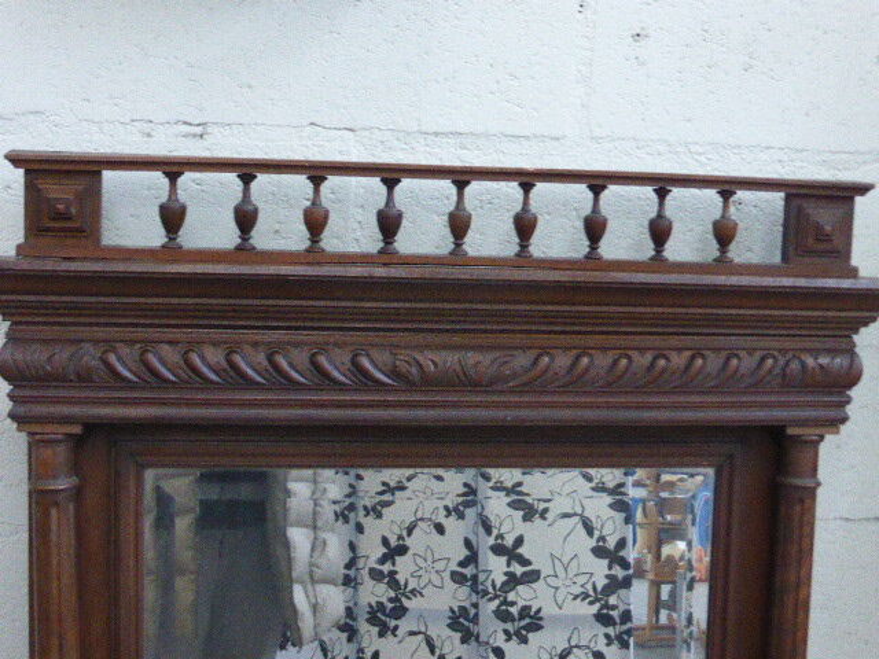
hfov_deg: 36.2
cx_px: 440
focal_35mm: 53
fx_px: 1346
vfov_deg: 27.5
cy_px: 330
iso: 1600
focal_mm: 9
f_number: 4.4
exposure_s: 1/20
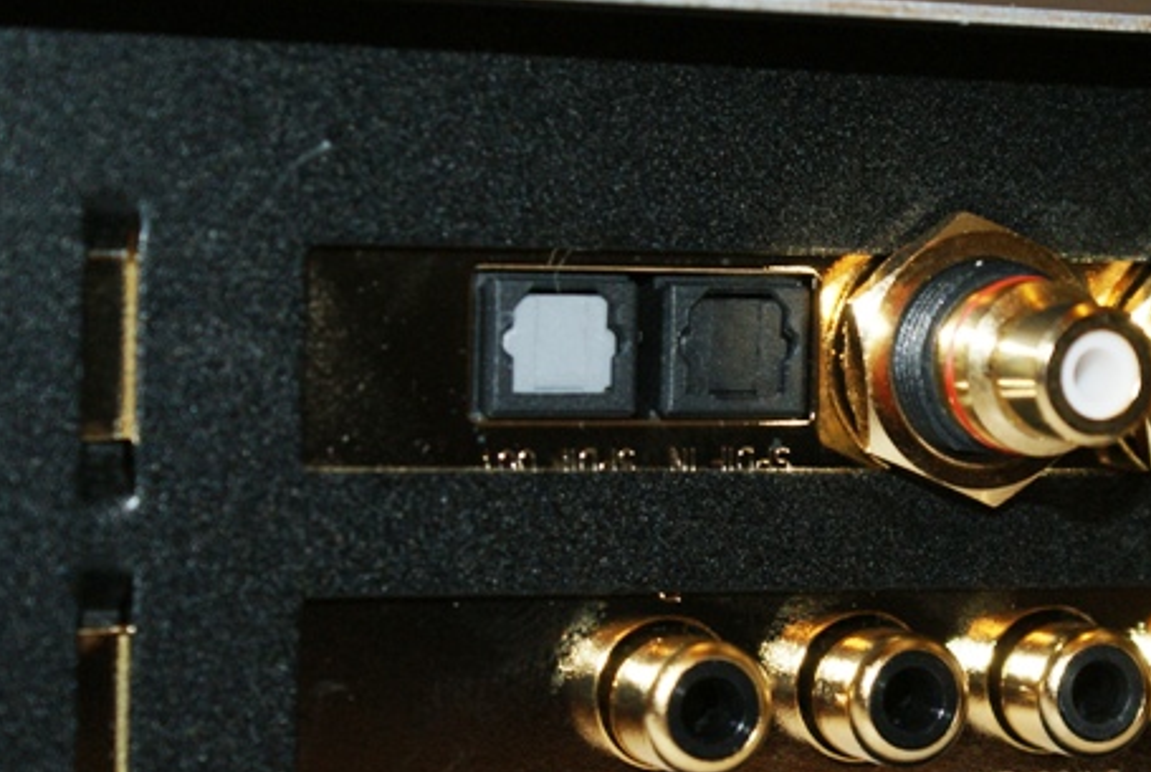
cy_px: 468
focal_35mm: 132
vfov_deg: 10.4
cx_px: 1007
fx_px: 4227
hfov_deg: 15.4
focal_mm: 50
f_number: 6.3
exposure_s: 1/80
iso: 400
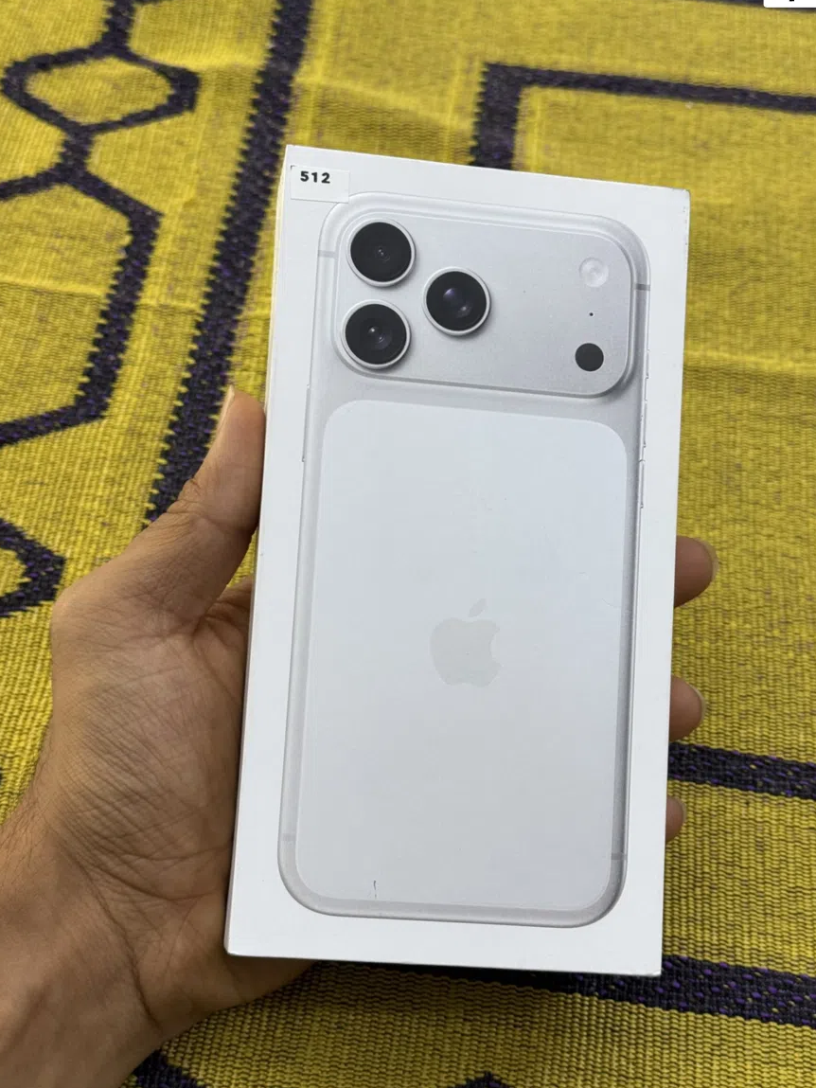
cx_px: 439
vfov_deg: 33.8
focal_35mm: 57
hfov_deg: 25.7
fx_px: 1791
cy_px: 563
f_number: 1.78
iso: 64
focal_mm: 6.76
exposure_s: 1/100
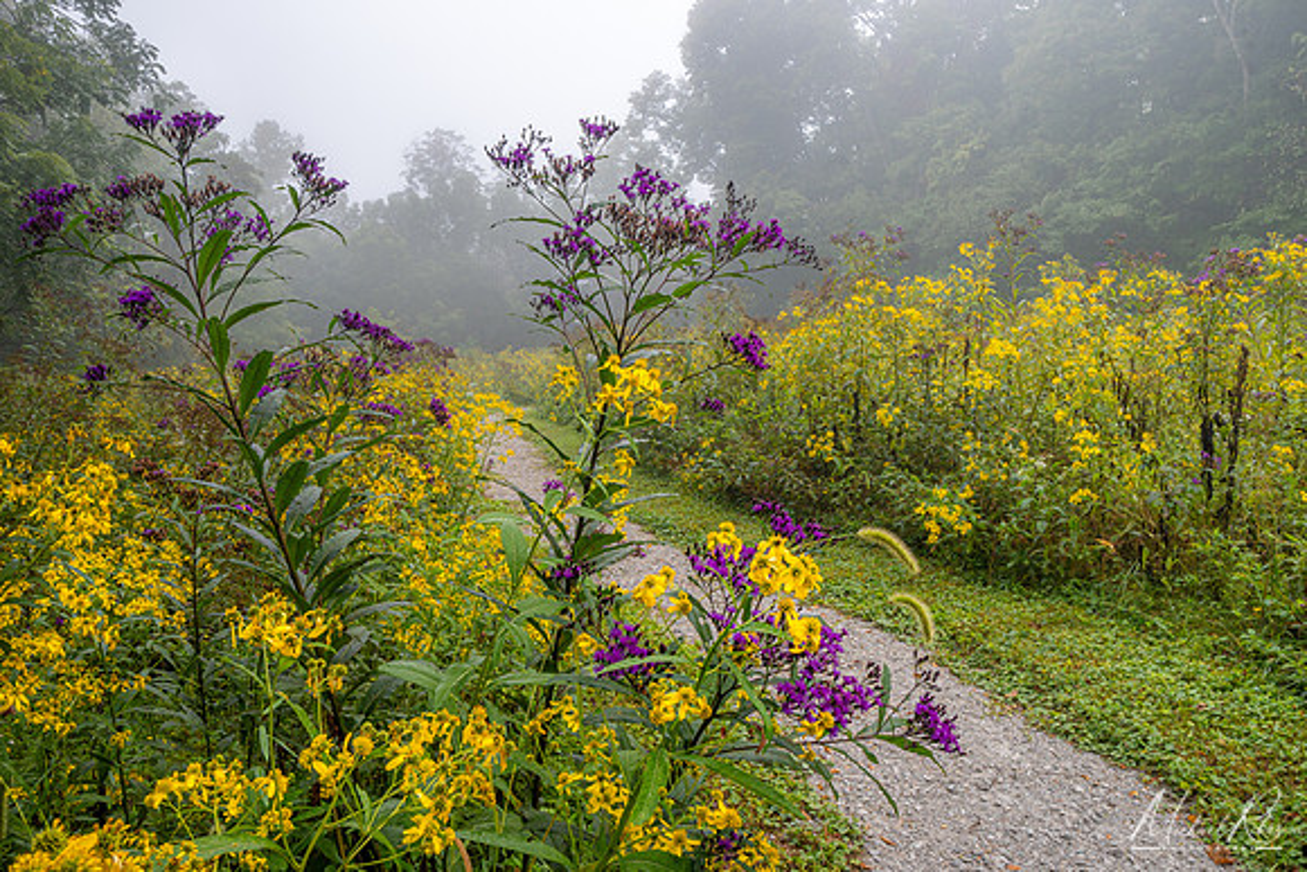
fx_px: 1008
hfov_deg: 65.9
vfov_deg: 46.8
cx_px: 654
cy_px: 436
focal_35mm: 28
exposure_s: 1/13
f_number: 13
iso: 100
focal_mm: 18.5
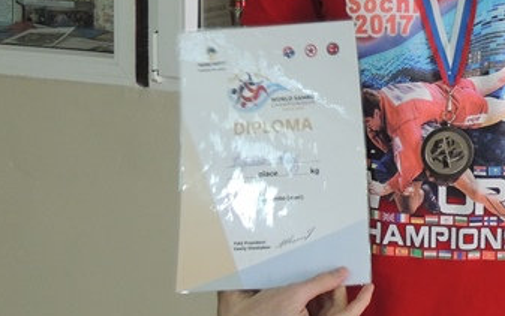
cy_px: -28
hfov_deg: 24.1
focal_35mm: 83
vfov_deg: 15.4
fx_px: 1143
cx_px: 474
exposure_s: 1/13
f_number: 3.2
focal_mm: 5.8
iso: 400
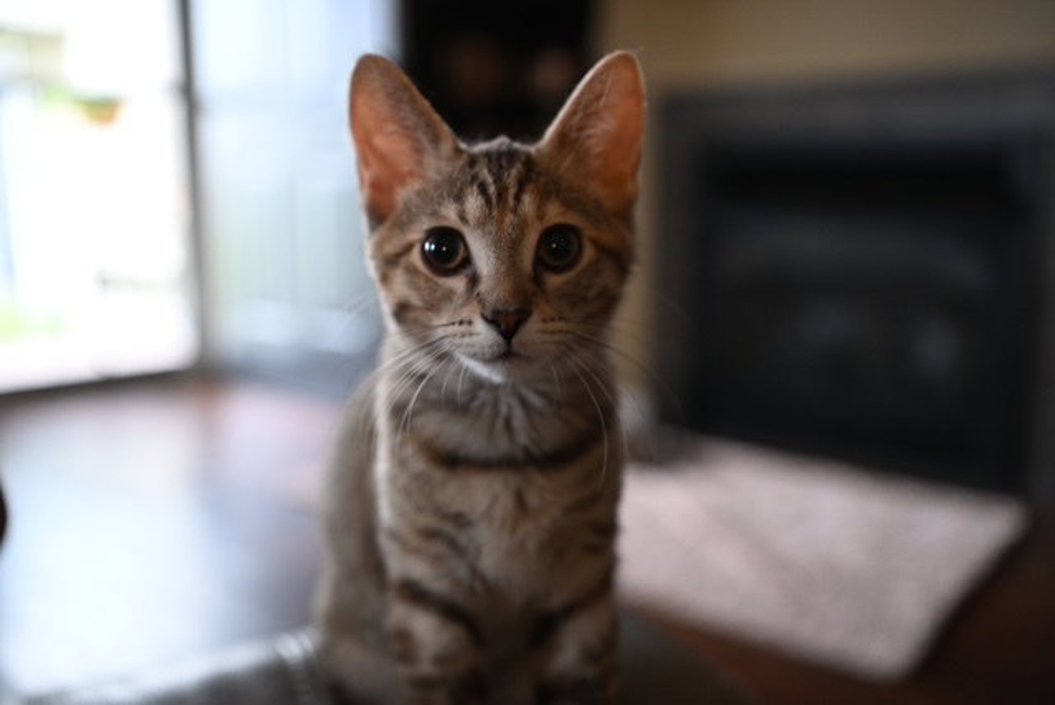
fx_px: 1115
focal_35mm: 38
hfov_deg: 50.7
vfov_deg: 35.1
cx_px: 528
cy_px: 352
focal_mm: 38
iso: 2200
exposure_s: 1/40
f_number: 2.8
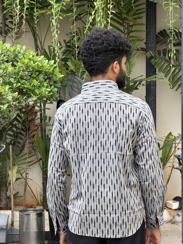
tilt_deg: -2.5
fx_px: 705
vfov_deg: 19.6
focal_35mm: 100
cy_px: 122
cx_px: 92
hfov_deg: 14.8
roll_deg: -0.6
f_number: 2.8
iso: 50
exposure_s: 1/162
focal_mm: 16.89
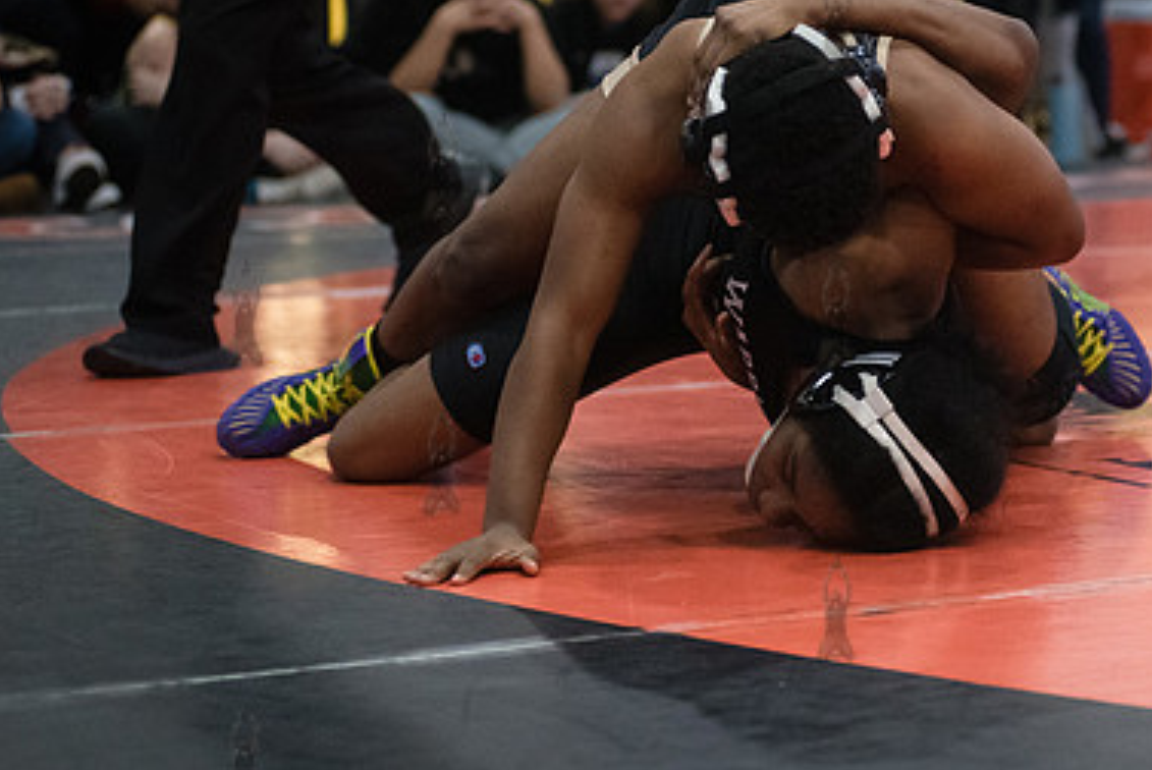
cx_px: 834
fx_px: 3939
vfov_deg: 11.2
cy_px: 313
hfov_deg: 16.6
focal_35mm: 123
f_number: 3.5
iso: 8000
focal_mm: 80
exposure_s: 1/500
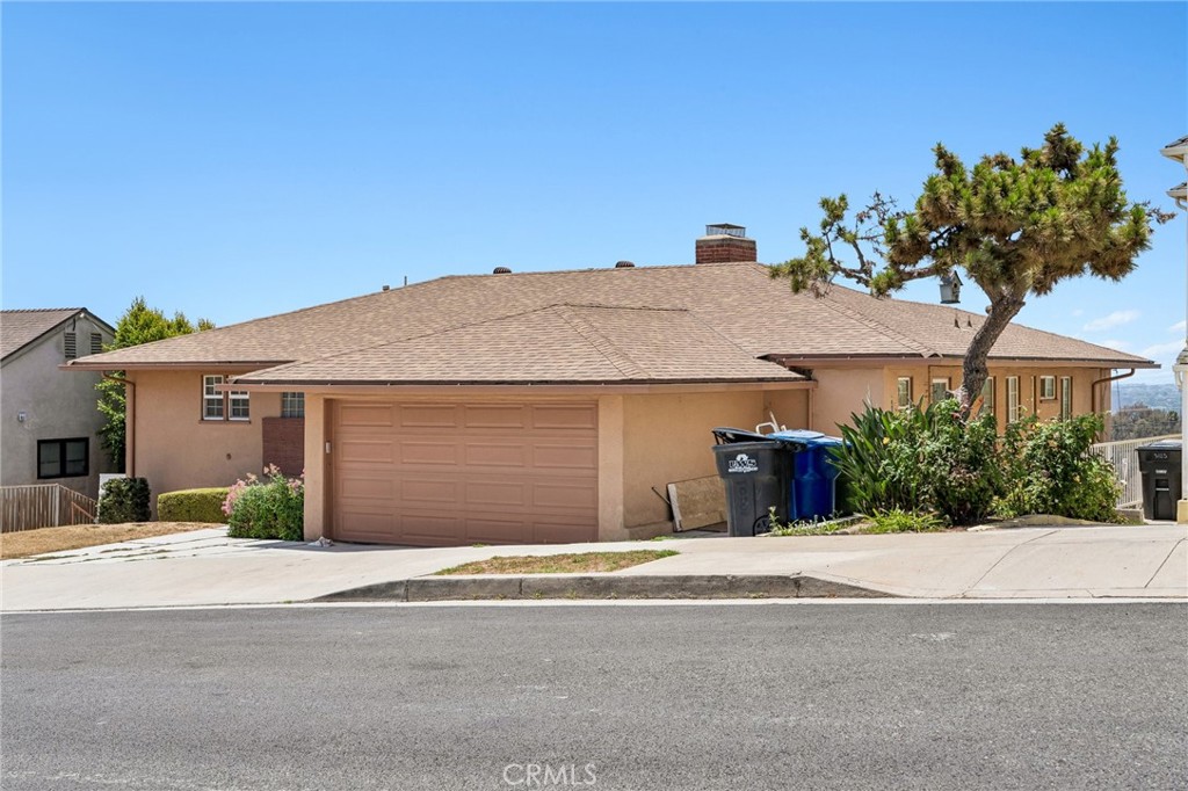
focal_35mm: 41
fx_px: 1352
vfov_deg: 32.6
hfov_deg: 47.4
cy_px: 396
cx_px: 594
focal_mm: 41
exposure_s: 1/640
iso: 125
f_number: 8
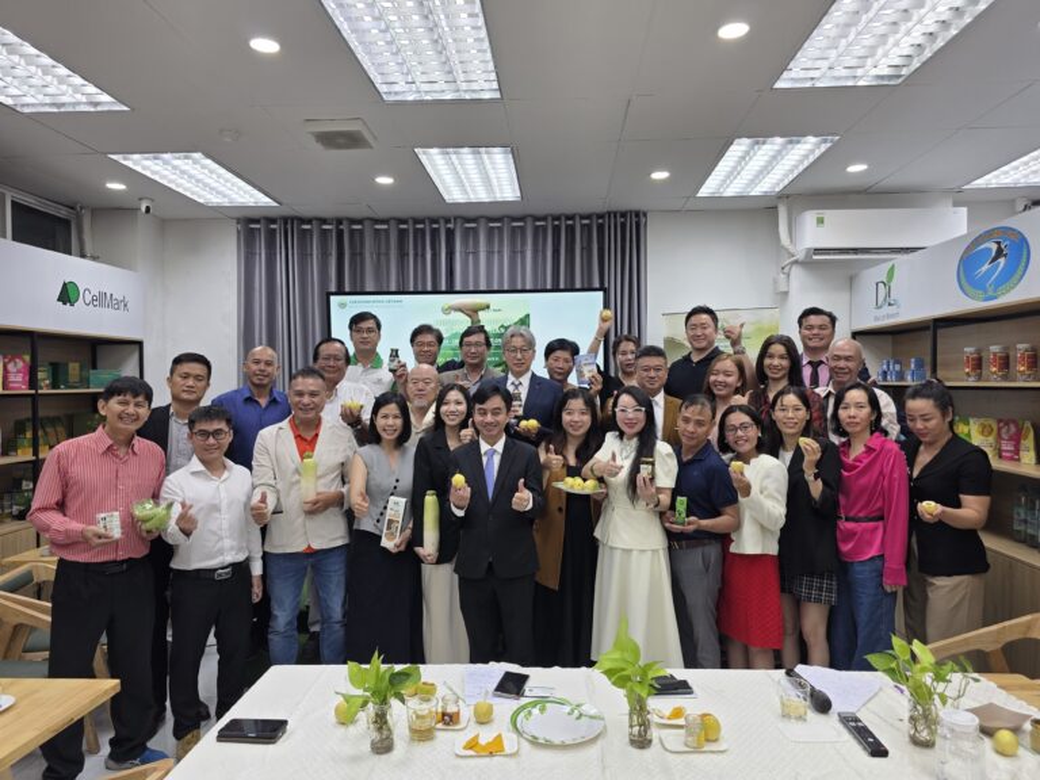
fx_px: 691
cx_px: 520
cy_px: 390
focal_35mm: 23
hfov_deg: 73.9
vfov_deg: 58.9
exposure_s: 1/100
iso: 32
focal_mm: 6.3
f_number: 1.7
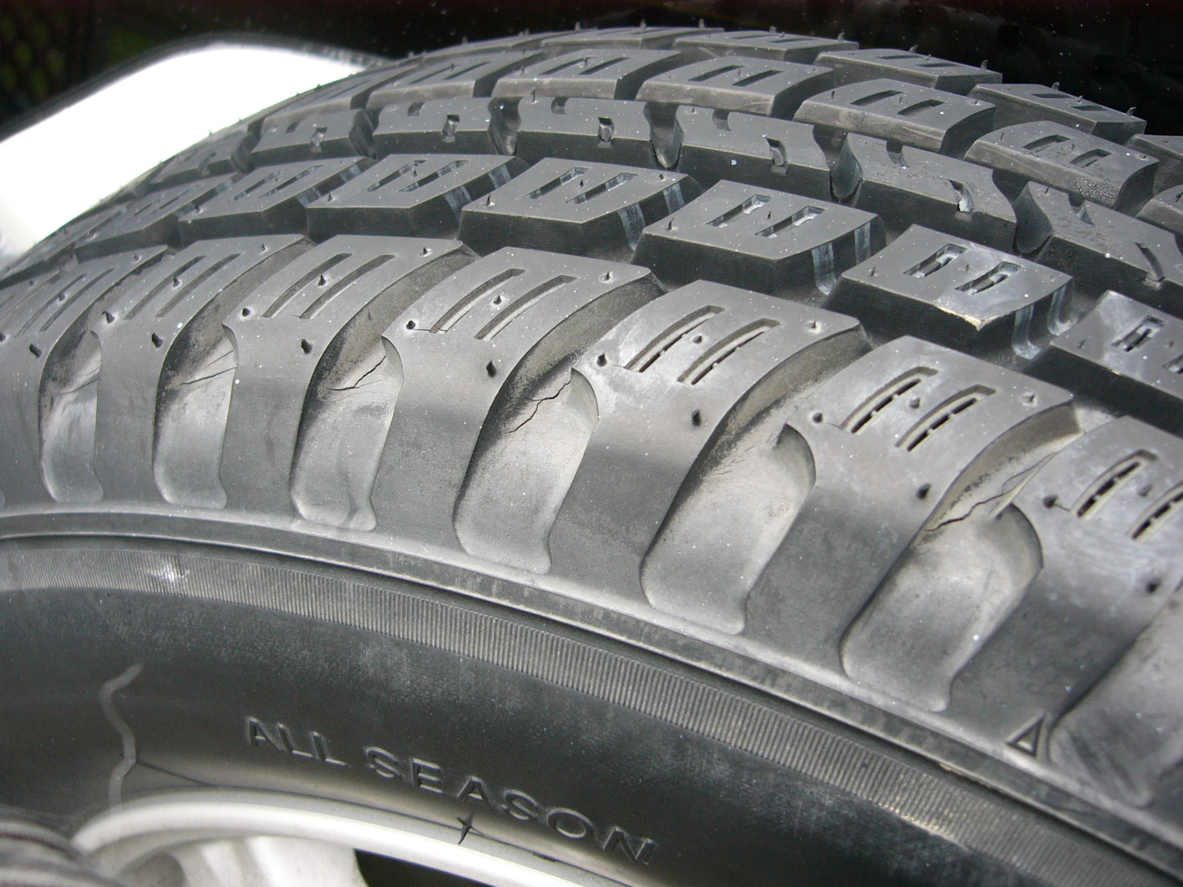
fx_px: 1196
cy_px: 444
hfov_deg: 52.6
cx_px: 592
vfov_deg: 40.7
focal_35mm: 35
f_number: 2.8
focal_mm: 5.8
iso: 50
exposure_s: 1/100
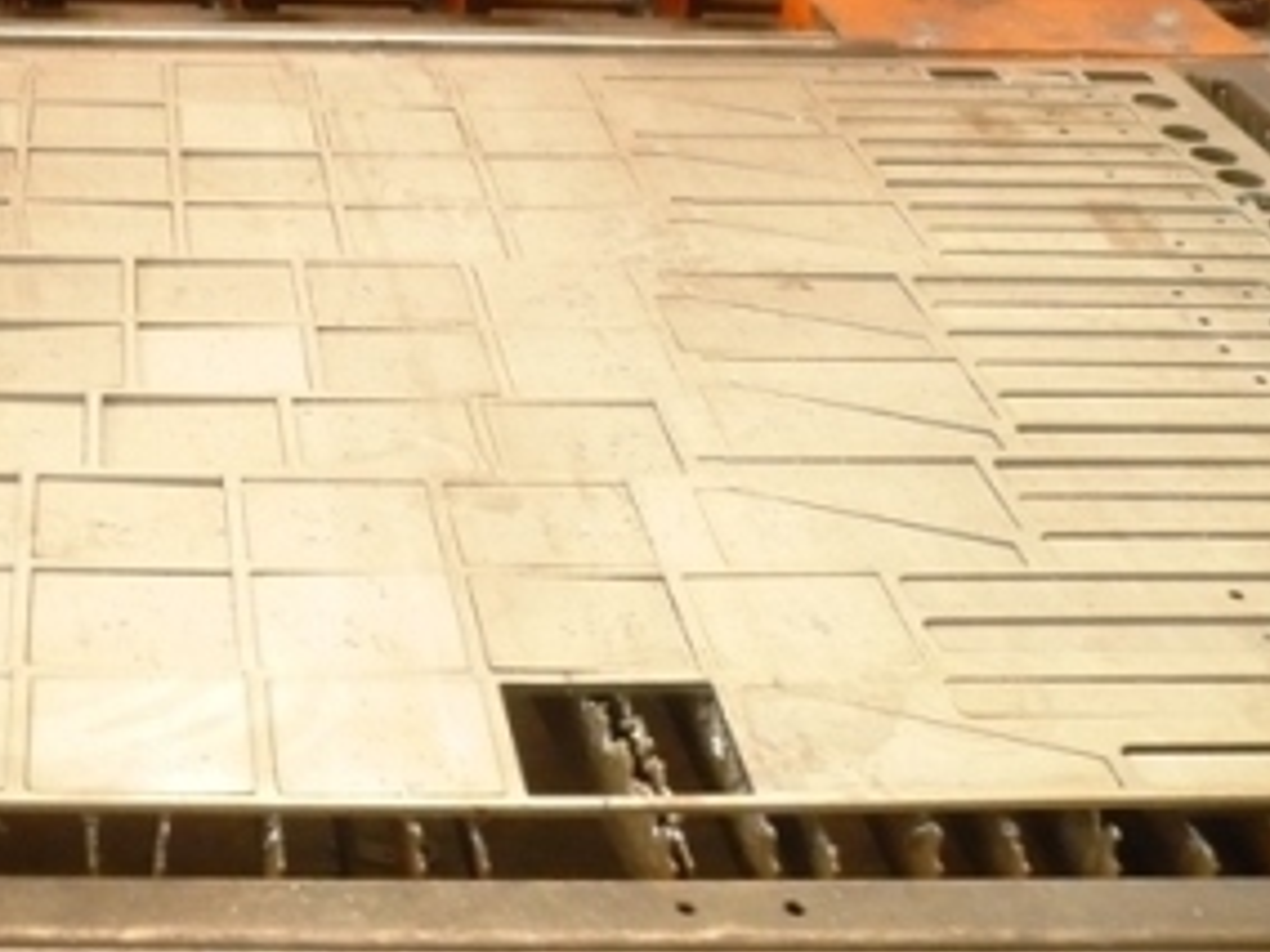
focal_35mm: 63
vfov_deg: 22.9
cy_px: 165
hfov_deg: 29.5
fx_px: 2311
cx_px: 134
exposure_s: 1/20
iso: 400
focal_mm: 5.8
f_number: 2.8
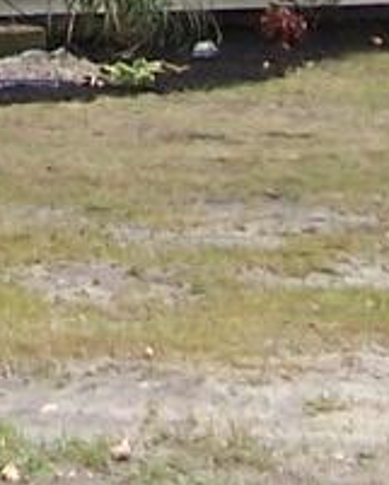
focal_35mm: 302
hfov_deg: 5.0
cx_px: -394
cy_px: -746
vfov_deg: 6.1
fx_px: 4343
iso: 80
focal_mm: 6.7
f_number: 2.8
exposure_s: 1/180
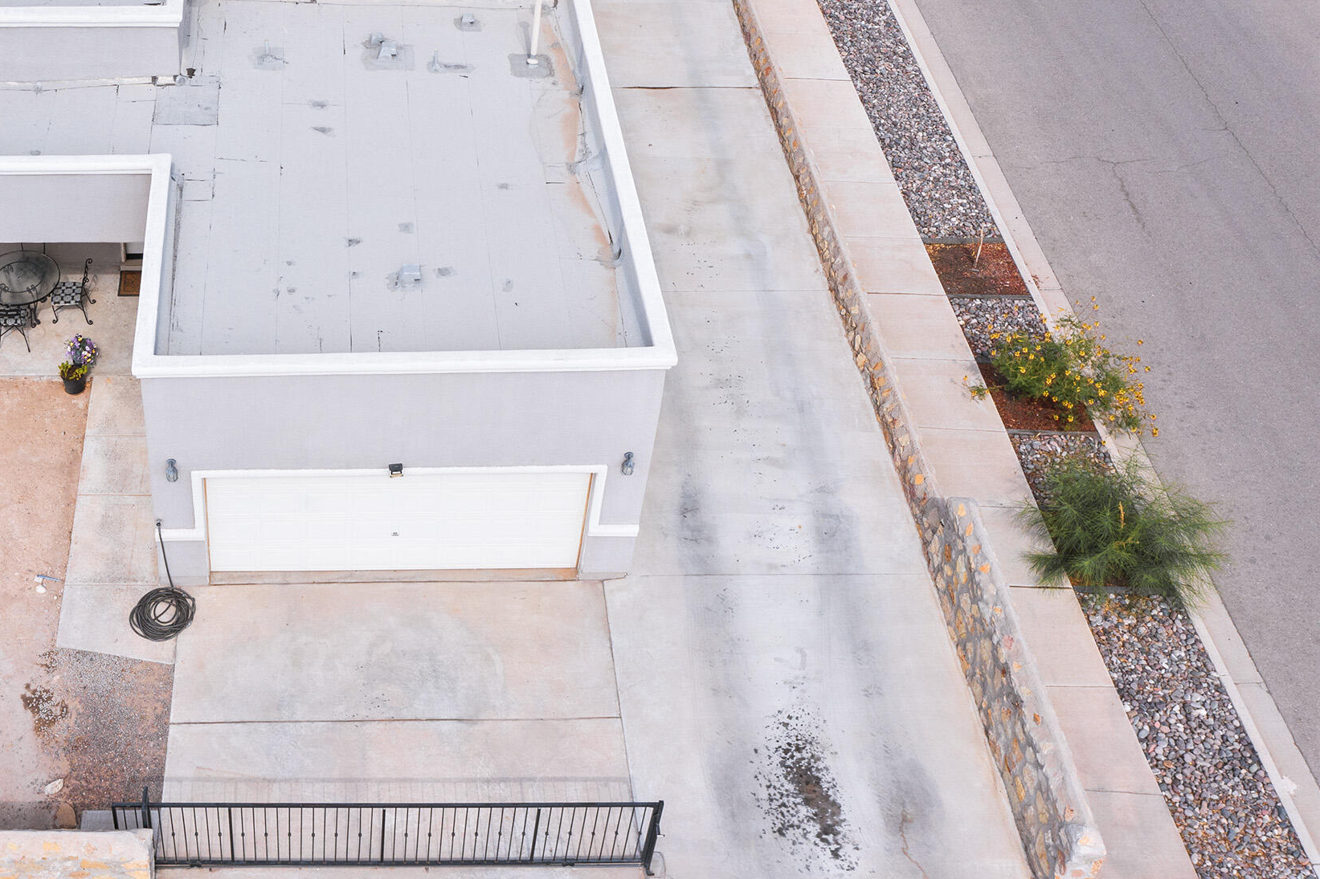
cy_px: 252
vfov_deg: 28.9
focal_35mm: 46
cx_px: 285
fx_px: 1686
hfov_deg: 41.1
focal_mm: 10.26
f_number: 5.6
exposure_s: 1/320
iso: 100
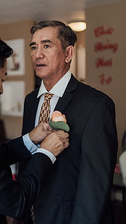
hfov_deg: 20.9
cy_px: 111
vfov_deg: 37.2
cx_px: 6
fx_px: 332
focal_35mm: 56
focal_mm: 35
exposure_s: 1/400
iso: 400
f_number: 1.4
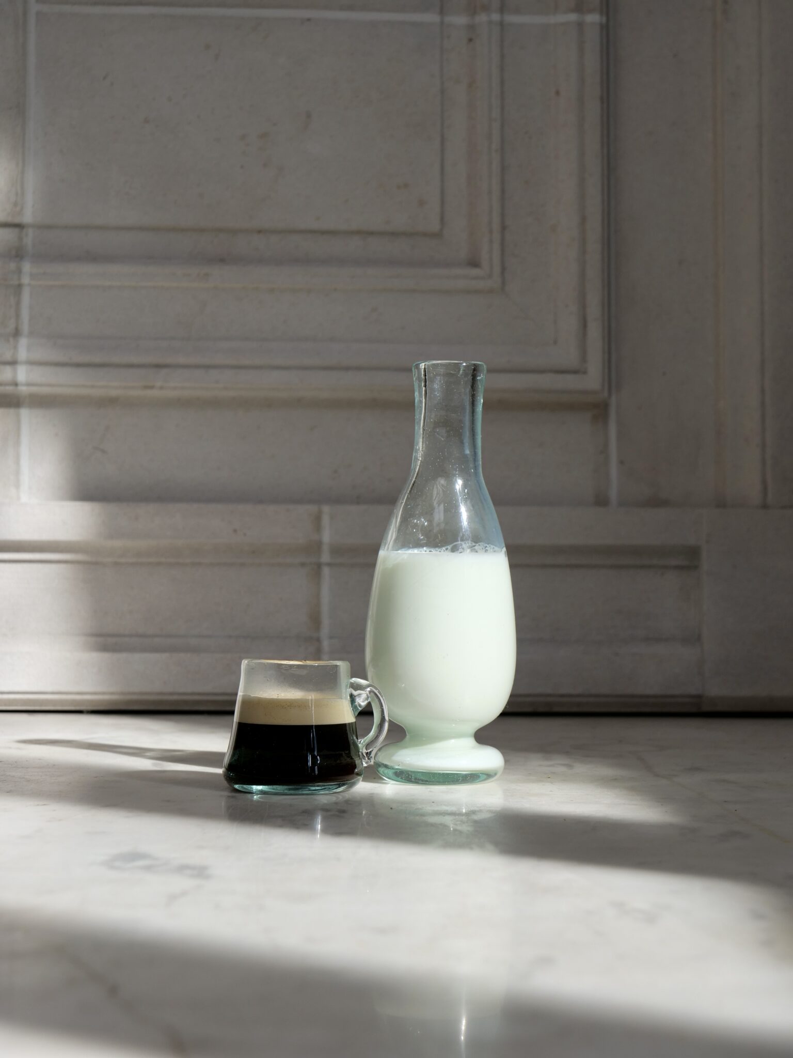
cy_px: 529
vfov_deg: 25.7
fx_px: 2321
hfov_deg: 19.4
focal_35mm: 76
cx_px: 396
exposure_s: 1/400
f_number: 6.3
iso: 200
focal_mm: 38
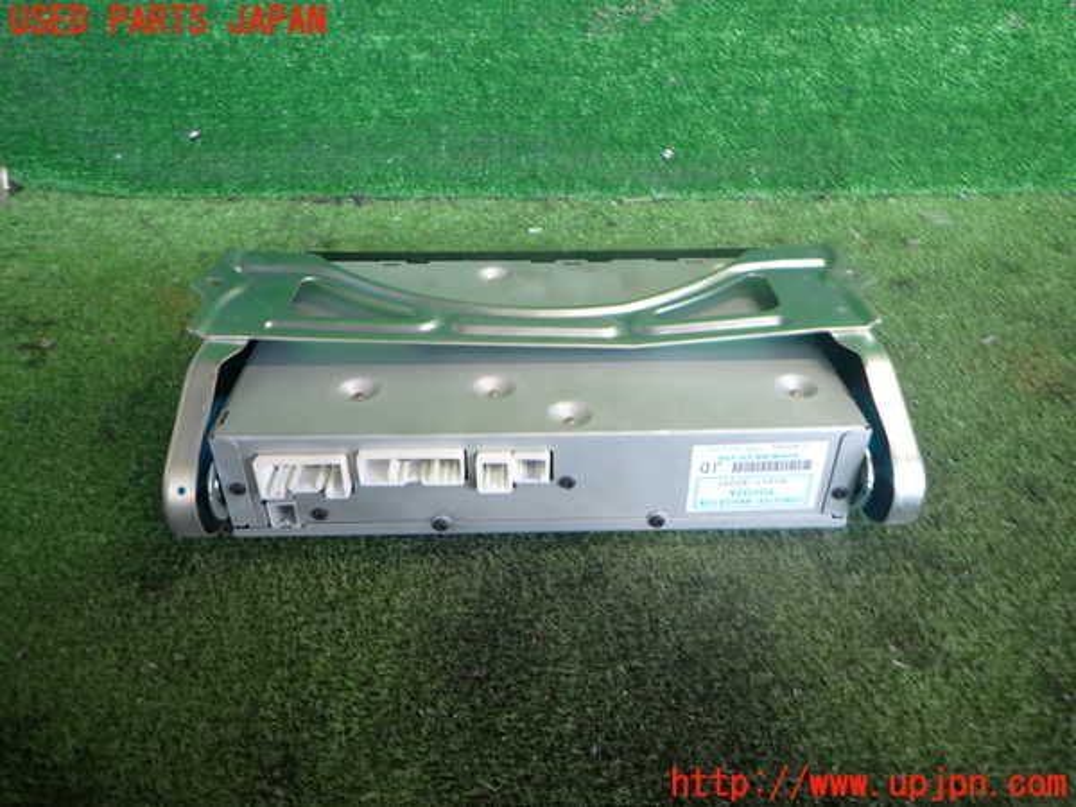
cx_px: 538
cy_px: 404
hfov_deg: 69.4
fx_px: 777
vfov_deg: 54.9
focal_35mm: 25
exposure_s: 1/60
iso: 200
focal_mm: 4.5
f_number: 2
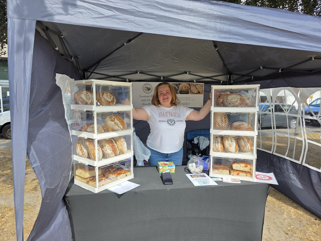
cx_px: 160
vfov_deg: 58.9
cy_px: 120
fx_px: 213
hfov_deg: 73.9
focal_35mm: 23
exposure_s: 1/2204
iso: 80
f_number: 1.7
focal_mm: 6.3
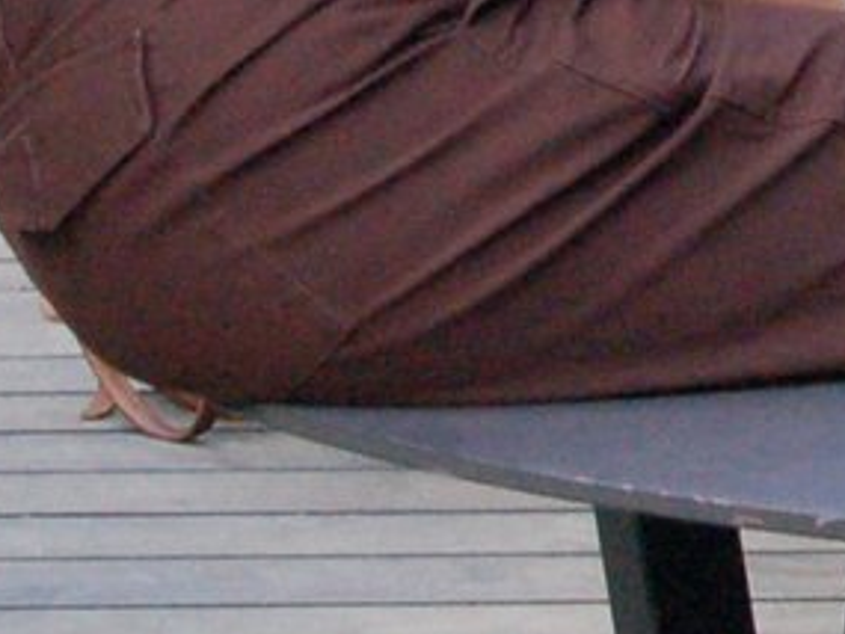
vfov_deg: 5.6
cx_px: 1785
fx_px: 6423
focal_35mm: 263
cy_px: -498
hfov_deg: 7.2
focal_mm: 26
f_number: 13
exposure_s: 1/125
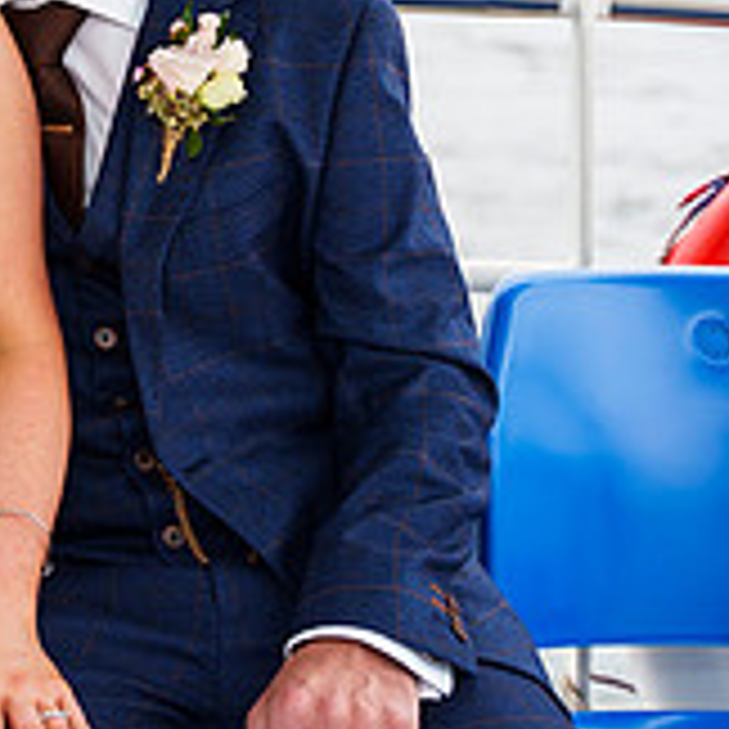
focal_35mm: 139
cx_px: -293
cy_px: -176
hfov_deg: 12.1
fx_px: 3312
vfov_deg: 12.2
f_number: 2.8
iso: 250
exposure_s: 1/250
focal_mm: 42
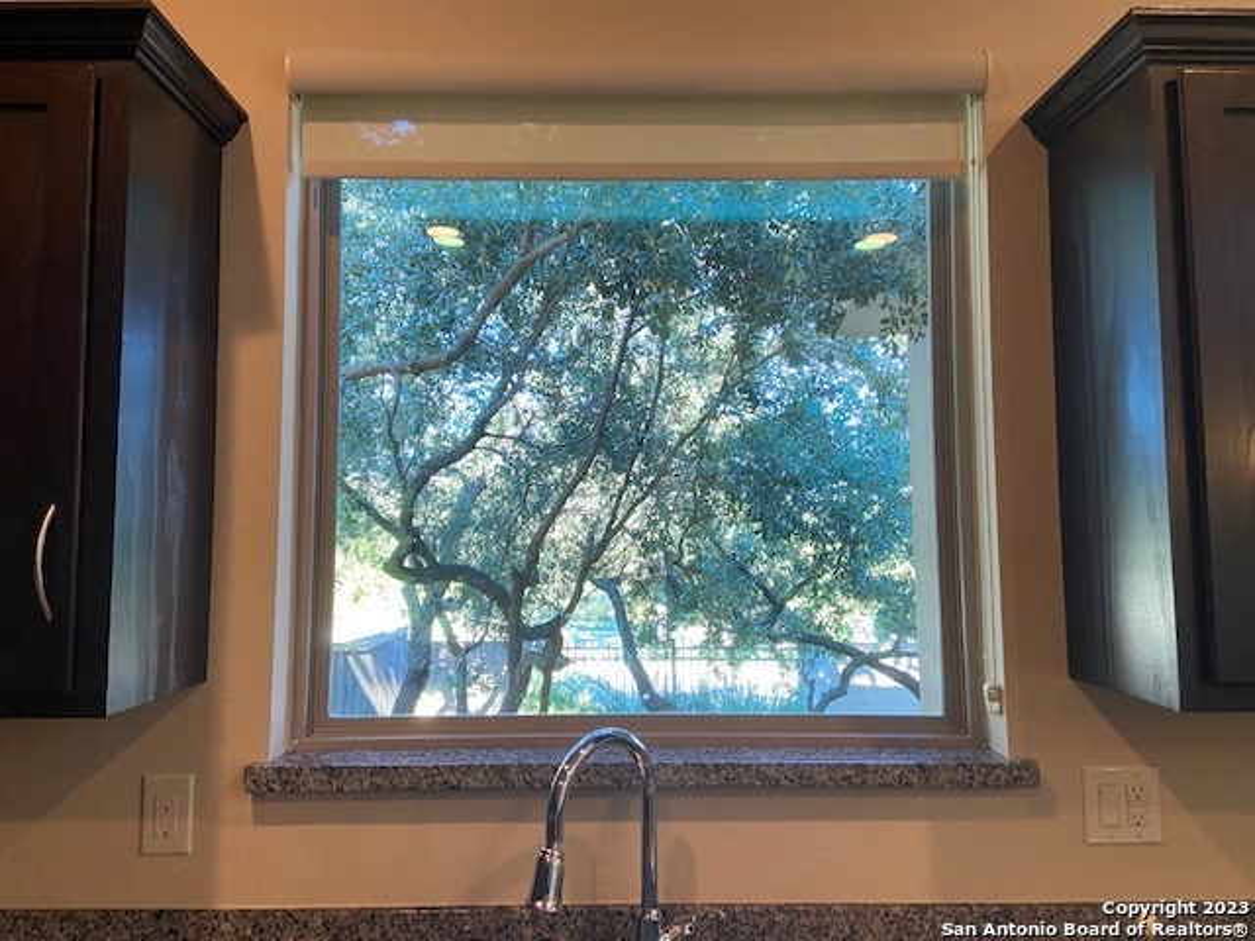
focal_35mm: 26
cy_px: 470
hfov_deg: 67.3
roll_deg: -0.4
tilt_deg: +5.3
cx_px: 628
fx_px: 943
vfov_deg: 53.1
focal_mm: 4.25
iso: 125
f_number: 1.8
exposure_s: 1/60
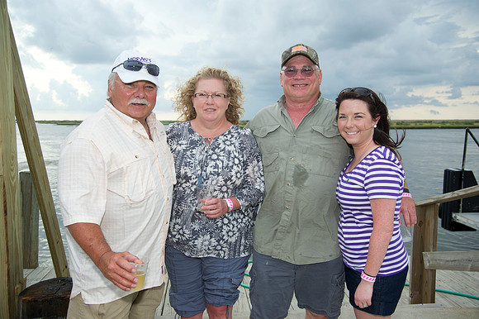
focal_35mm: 34
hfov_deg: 55.8
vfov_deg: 38.8
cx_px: 240
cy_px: 160
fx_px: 452
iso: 500
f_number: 5.6
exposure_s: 1/640
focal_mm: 34
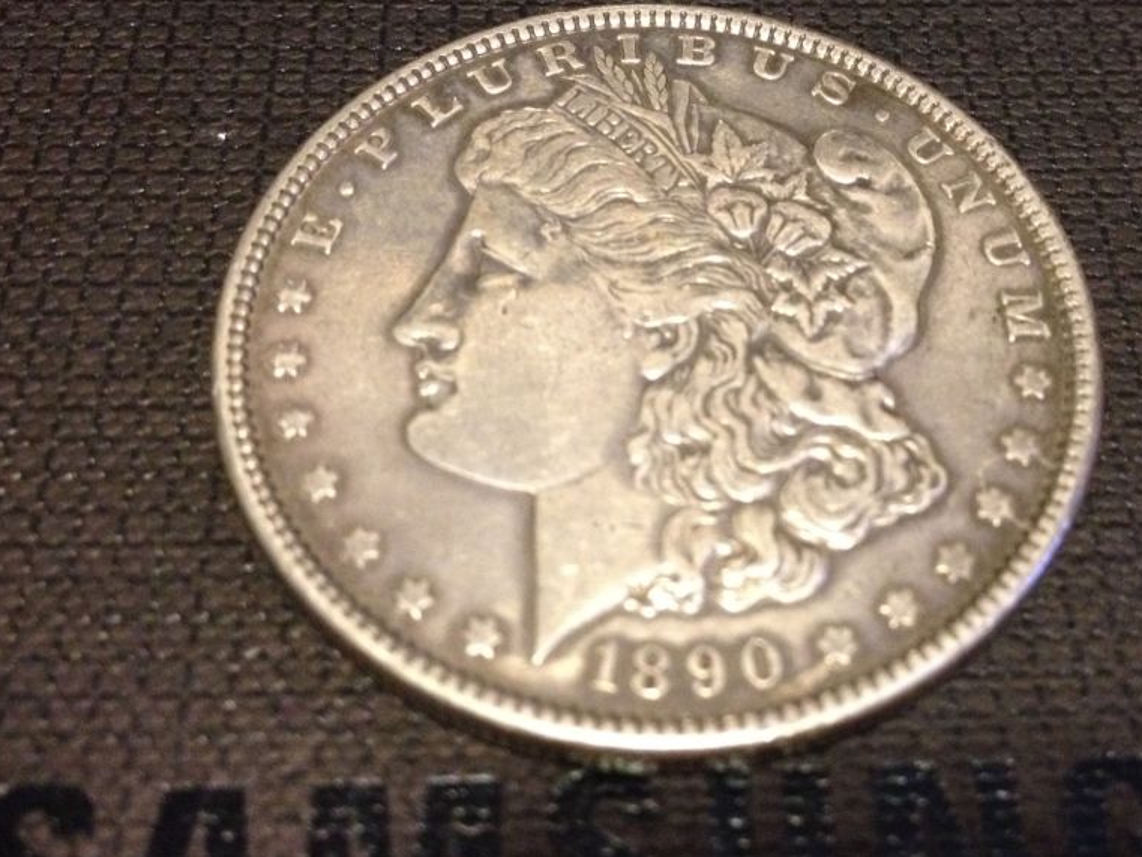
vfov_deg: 31.4
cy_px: 347
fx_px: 1518
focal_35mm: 46
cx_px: 698
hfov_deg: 41.0
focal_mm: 4.28
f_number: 2.4
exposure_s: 1/15
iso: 500
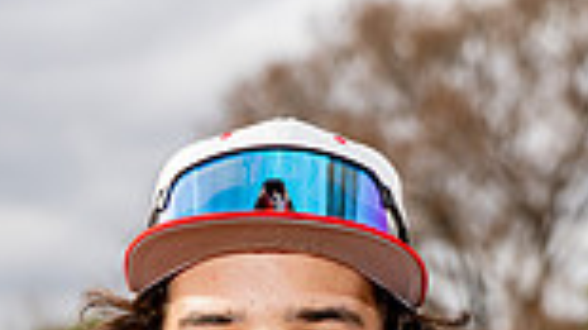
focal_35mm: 185
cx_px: 296
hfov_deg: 11.6
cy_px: 834
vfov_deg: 6.2
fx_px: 2883
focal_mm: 61
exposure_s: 1/250
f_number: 4
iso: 100
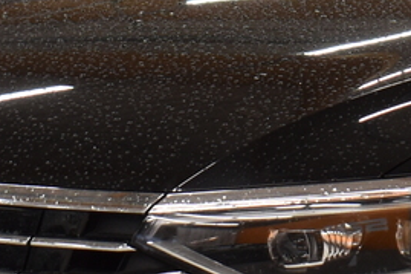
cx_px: 445
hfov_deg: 9.0
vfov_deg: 6.0
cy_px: -28
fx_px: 2579
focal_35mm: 226
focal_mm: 25
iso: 400
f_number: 4
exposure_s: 1/60
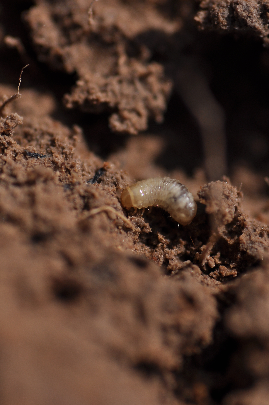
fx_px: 1011
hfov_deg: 15.2
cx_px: 134
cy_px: 202
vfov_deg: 22.6
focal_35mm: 90
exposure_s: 1/4000
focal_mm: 60
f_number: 5.6
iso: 200
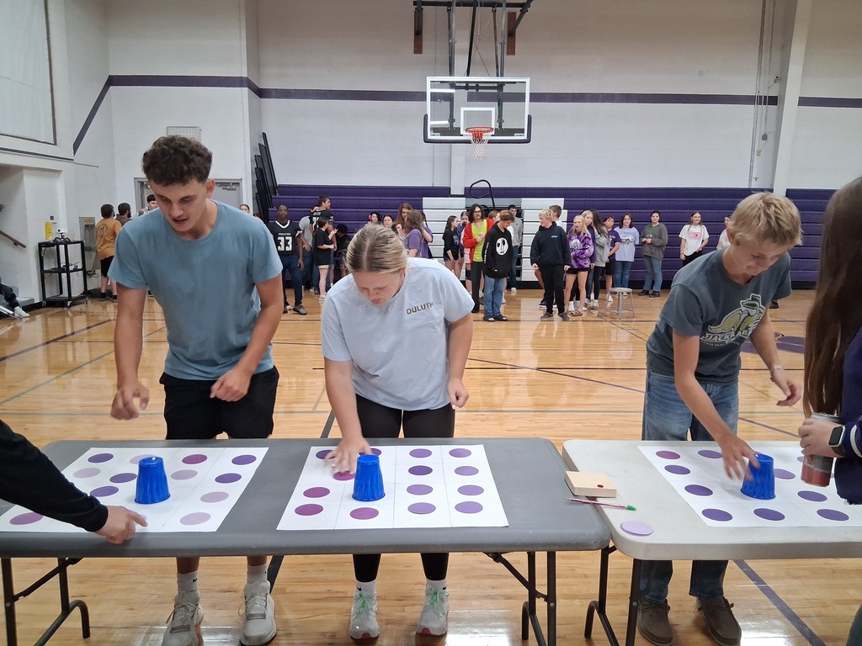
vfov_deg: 53.1
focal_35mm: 26
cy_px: 323
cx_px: 431
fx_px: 647
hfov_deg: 67.3
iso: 400
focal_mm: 3.98
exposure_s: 1/60
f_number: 1.8
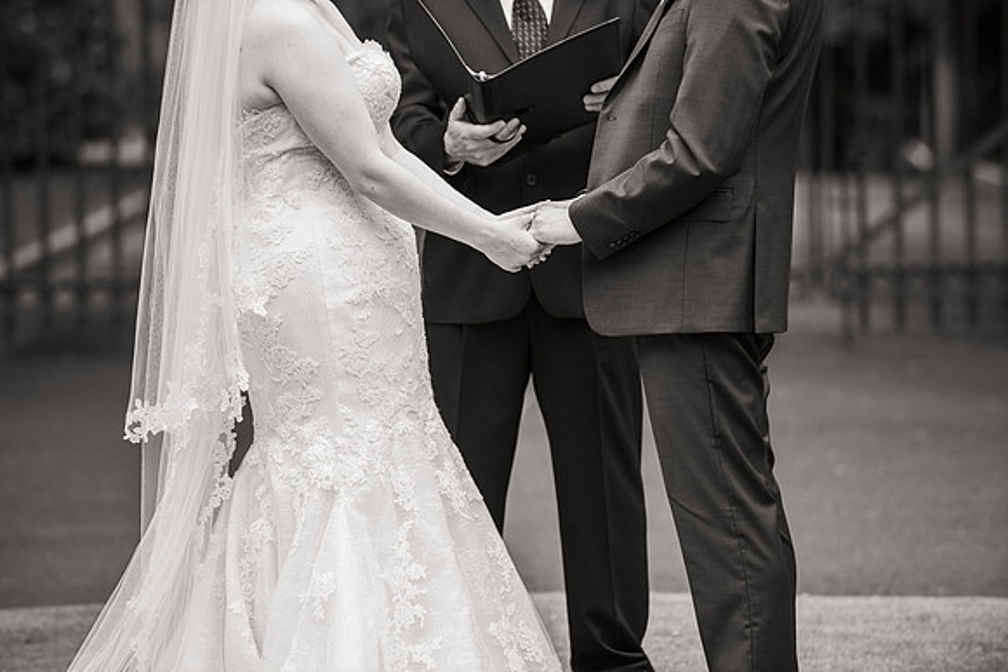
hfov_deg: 10.3
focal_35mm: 200
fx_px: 5601
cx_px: 504
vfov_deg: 6.9
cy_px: 336
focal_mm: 200
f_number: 4
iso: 800
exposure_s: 1/500
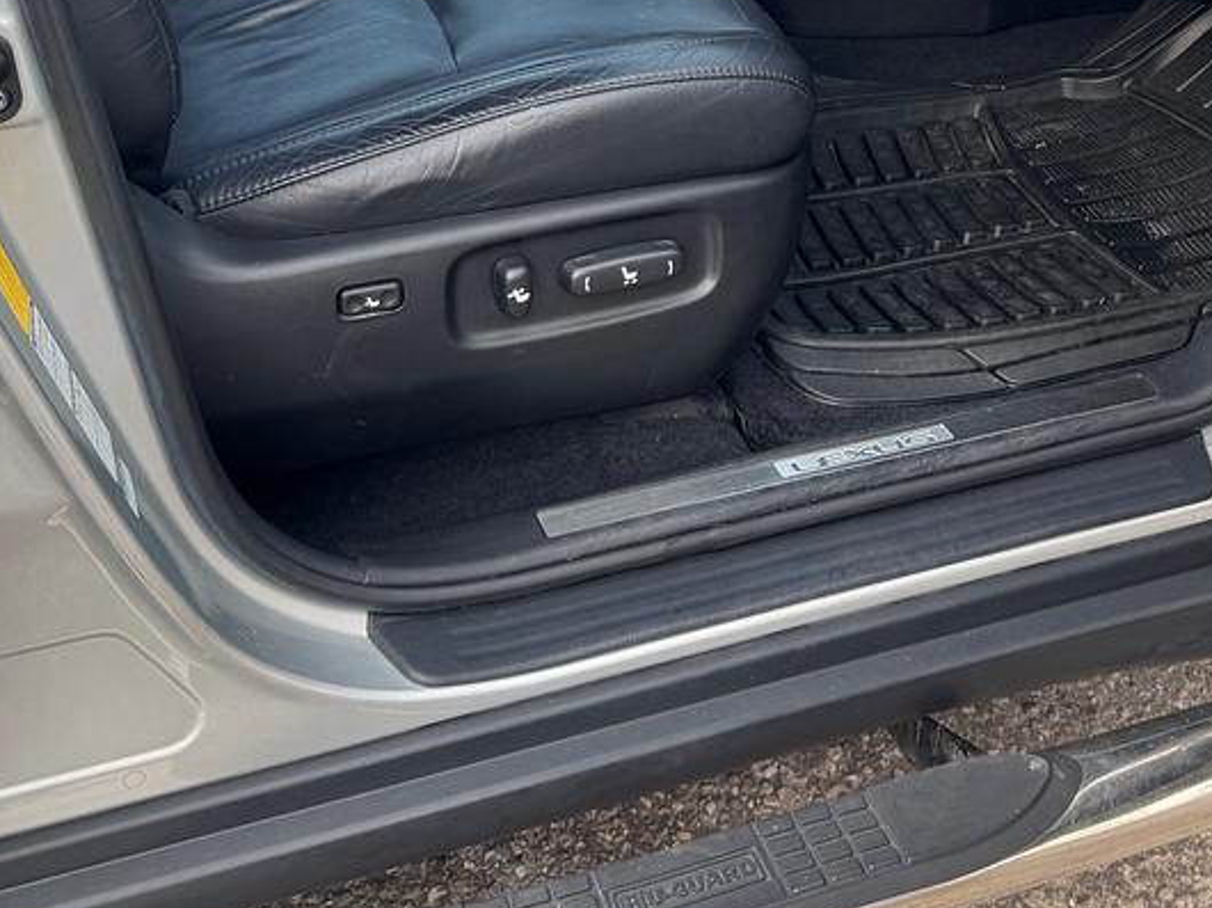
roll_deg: -0.9
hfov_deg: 32.9
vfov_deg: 23.6
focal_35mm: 58
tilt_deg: -20.6
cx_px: 823
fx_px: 2030
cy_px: -89
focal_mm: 6.76
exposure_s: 1/294
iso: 80
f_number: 1.78
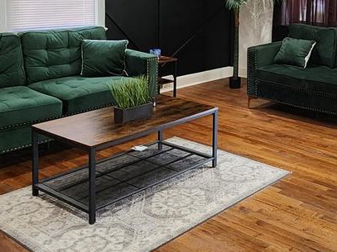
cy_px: 9
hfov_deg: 39.5
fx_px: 448
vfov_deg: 29.7
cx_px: 274
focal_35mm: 46
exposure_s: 1/60
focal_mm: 2.2
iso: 250
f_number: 2.2
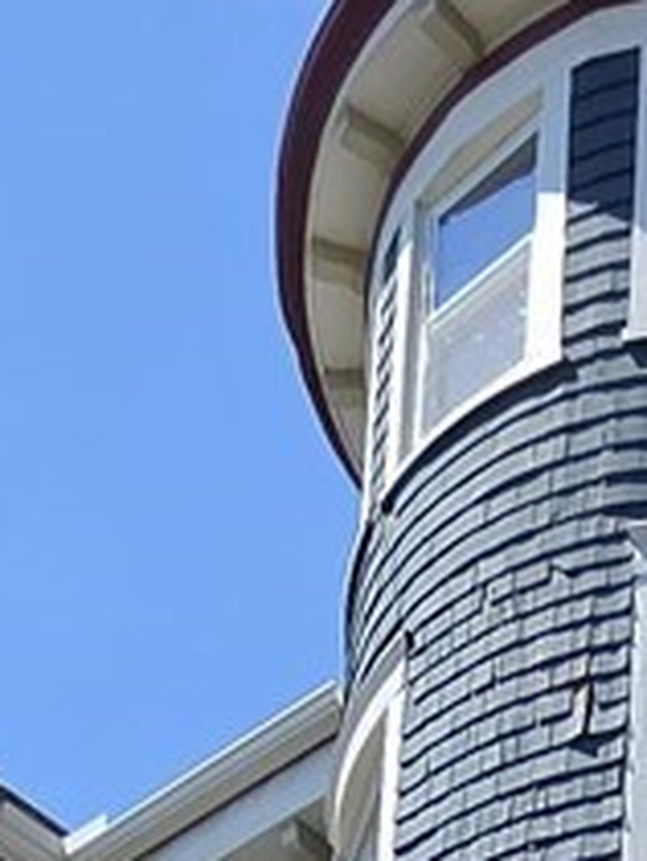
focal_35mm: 95
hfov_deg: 14.7
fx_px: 2363
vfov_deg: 12.6
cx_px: 925
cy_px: 2358
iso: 100
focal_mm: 2.2
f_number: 2.2
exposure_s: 1/2443
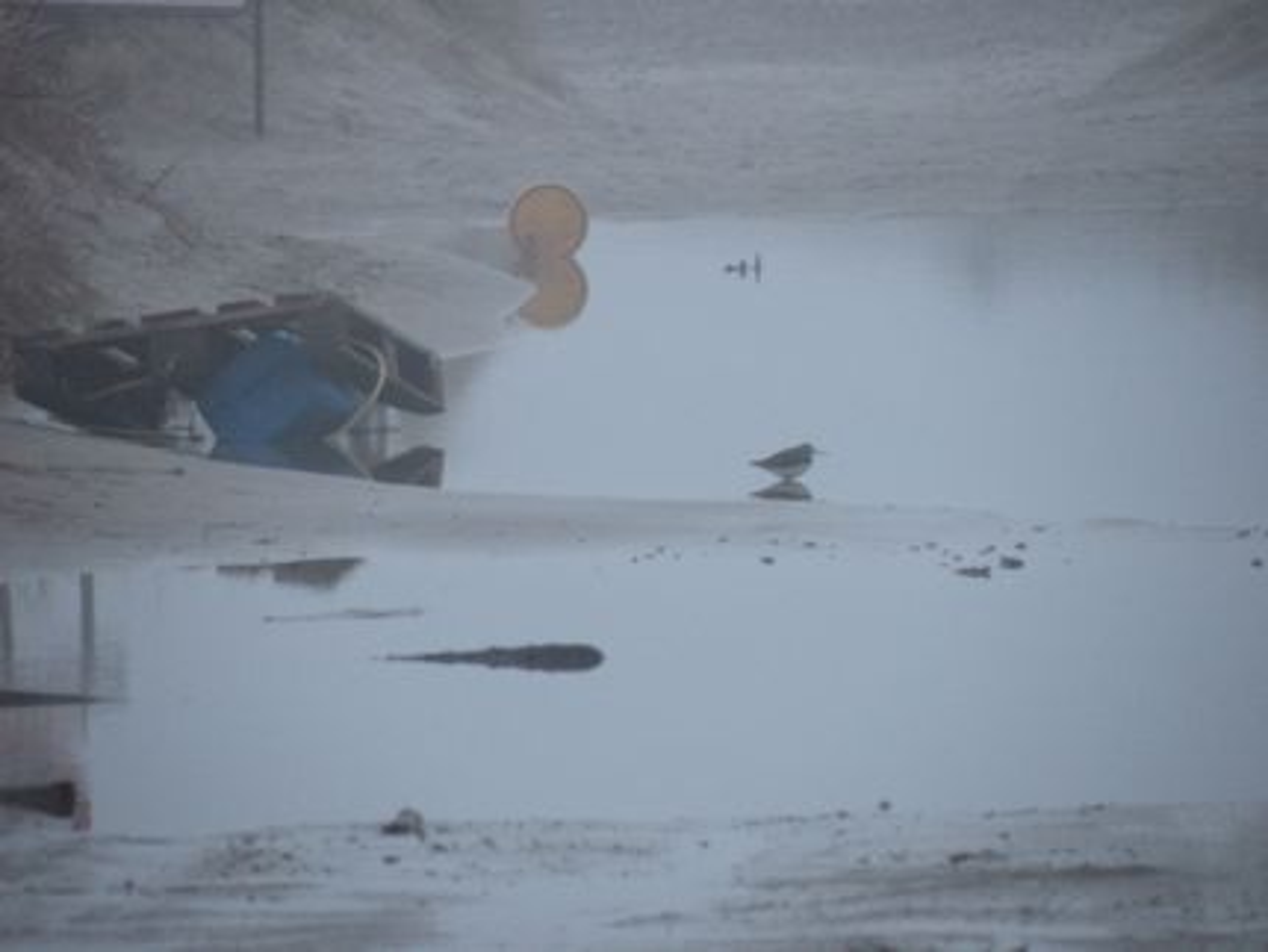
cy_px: 476
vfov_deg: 3.1
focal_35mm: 486
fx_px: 17812
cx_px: 634
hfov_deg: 4.1
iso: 400
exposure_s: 1/53.2
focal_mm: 84.2
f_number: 4.5
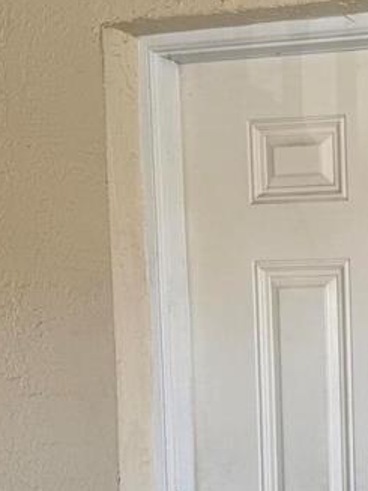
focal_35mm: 88
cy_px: 437
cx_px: 514
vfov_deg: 21.8
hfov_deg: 15.7
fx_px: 1248
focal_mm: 6.76
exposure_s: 1/128
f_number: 1.78
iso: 50
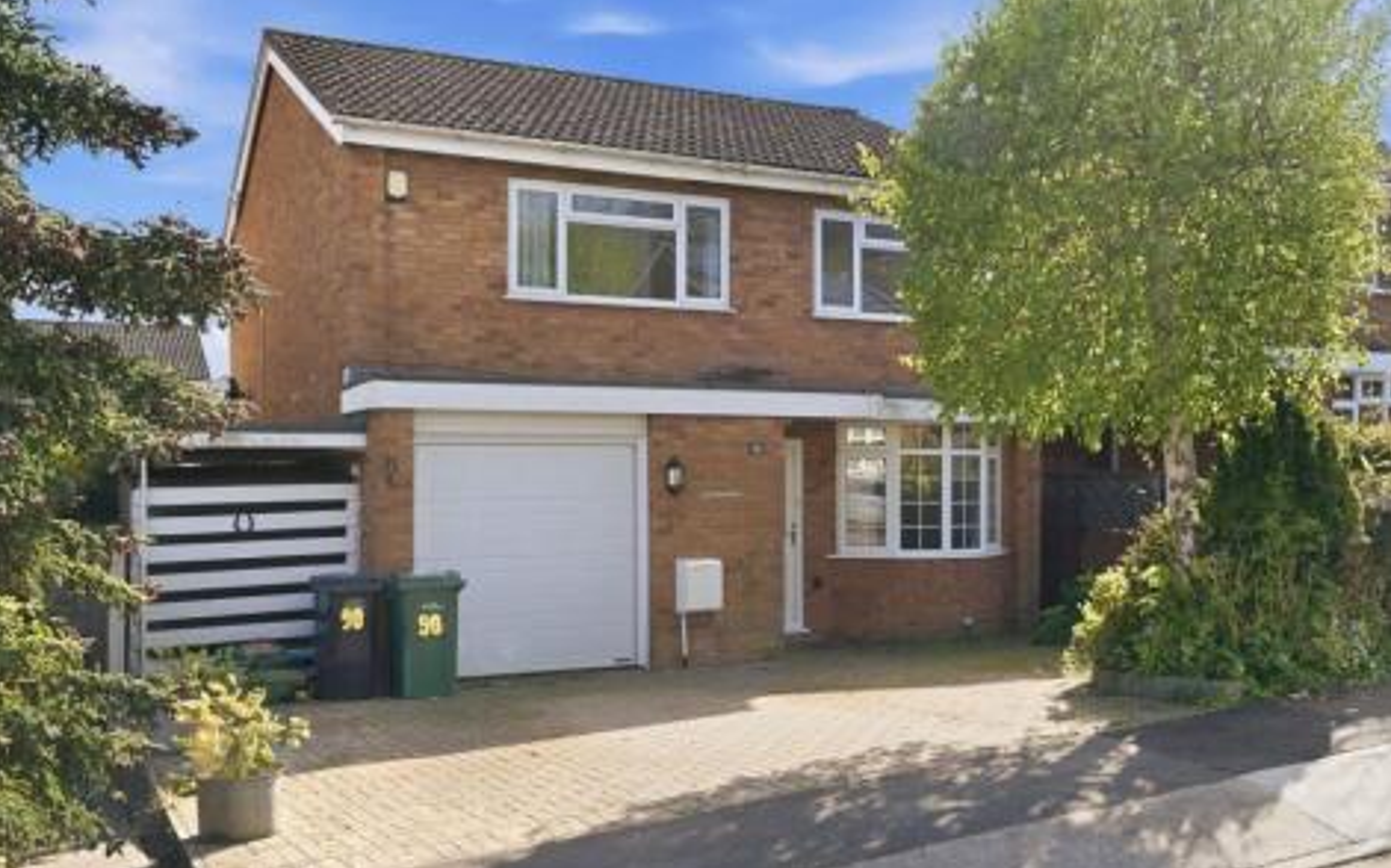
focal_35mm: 35
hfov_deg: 55.3
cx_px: 691
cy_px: 409
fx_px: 1326
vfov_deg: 36.2
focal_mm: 34
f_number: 7.1
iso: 100
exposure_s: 1/100
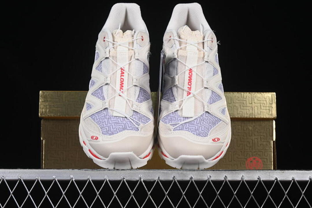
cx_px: 156
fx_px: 650
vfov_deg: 18.2
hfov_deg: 27.0
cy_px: 104
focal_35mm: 75
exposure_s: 1/80
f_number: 8
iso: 160
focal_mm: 50
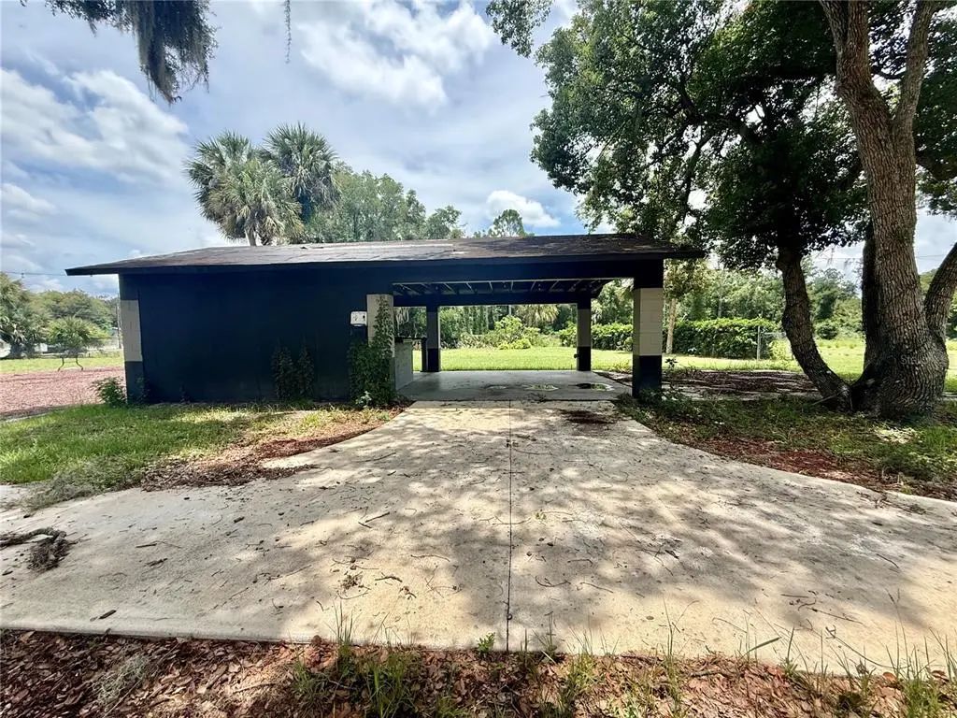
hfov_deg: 102.1
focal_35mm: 14
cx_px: 478
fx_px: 387
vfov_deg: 85.7
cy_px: 359
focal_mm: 2.22
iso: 64
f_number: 2.2
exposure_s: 1/1368
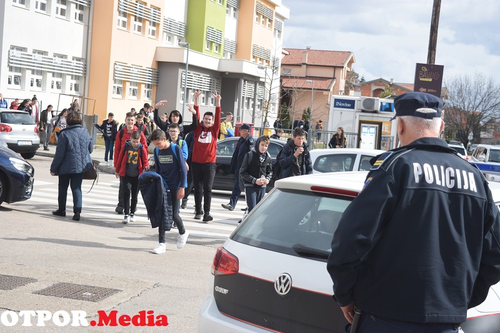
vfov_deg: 21.6
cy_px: 166
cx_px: 250
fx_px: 875
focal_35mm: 63
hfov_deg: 31.9
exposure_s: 1/1600
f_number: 5
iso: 400
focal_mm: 42
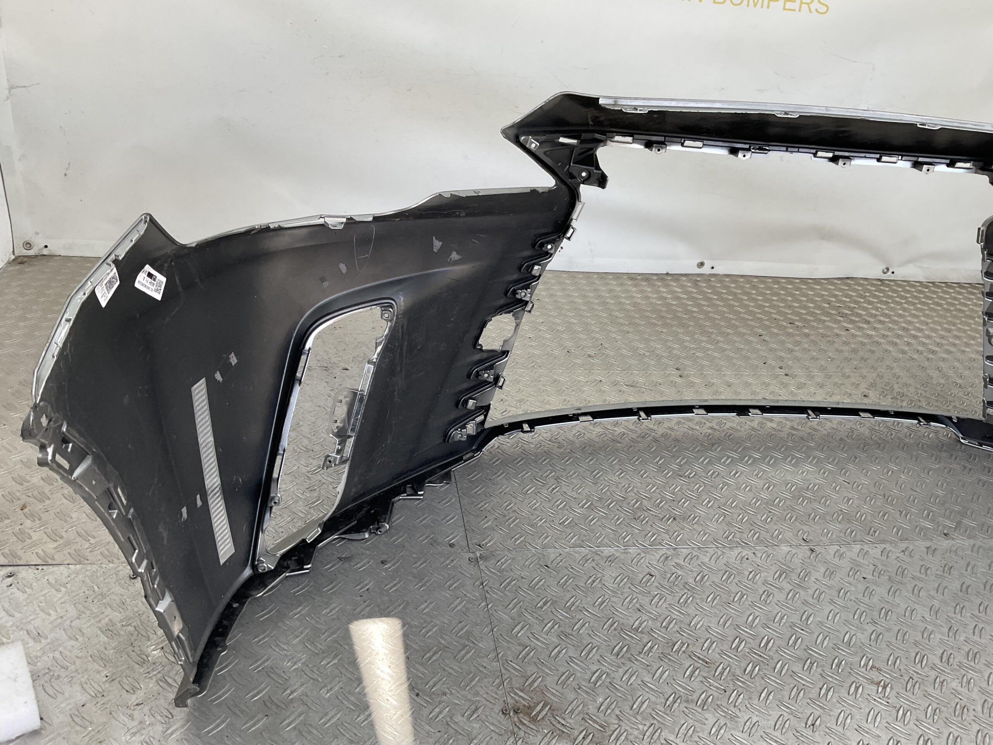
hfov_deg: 61.7
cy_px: 372
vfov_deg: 48.2
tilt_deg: -28.8
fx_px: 832
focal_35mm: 29
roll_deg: -8.8
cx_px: 496
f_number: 1.8
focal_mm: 3
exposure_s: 1/120
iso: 20
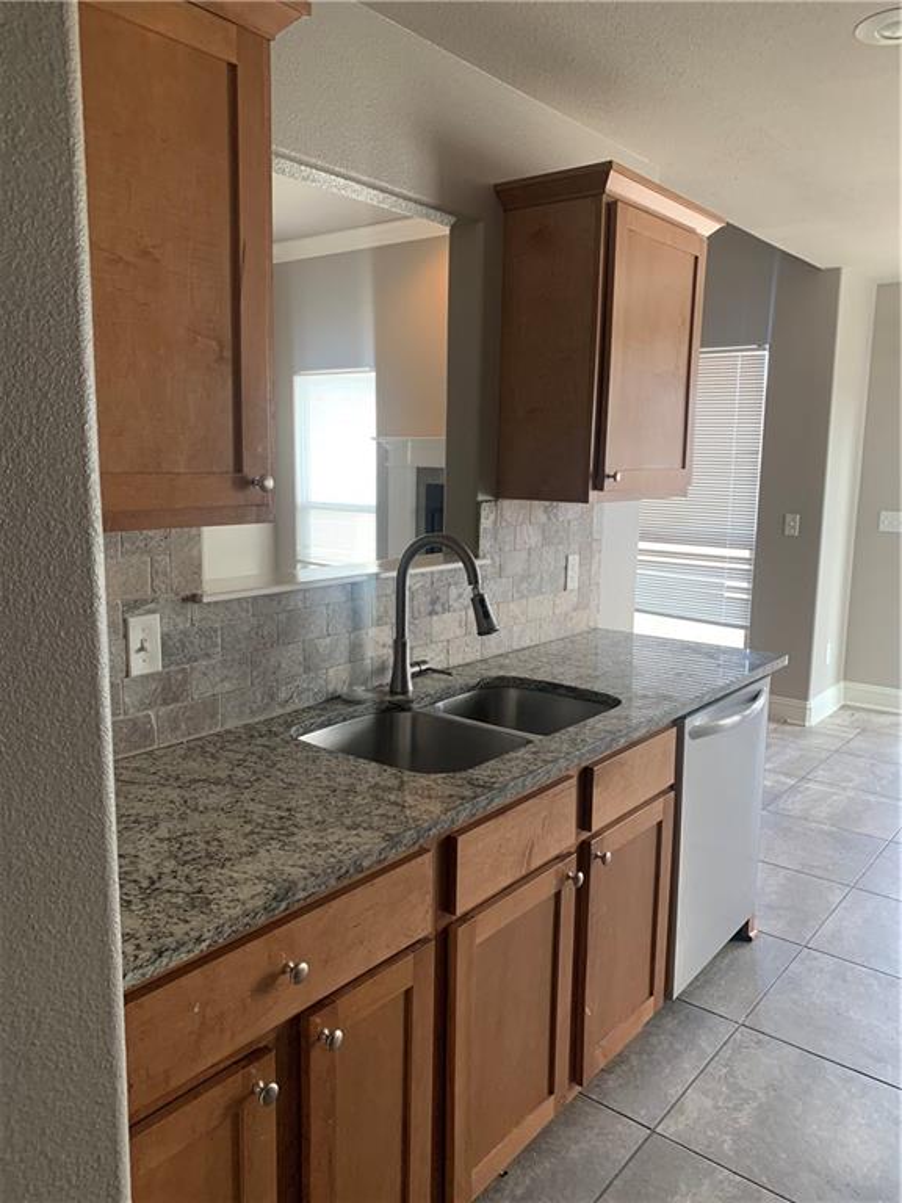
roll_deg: -0.5
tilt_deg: -8.9
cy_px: 602
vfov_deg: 67.3
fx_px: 903
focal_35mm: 26
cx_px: 451
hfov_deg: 53.1
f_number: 1.8
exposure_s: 1/60
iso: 125
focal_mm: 4.25
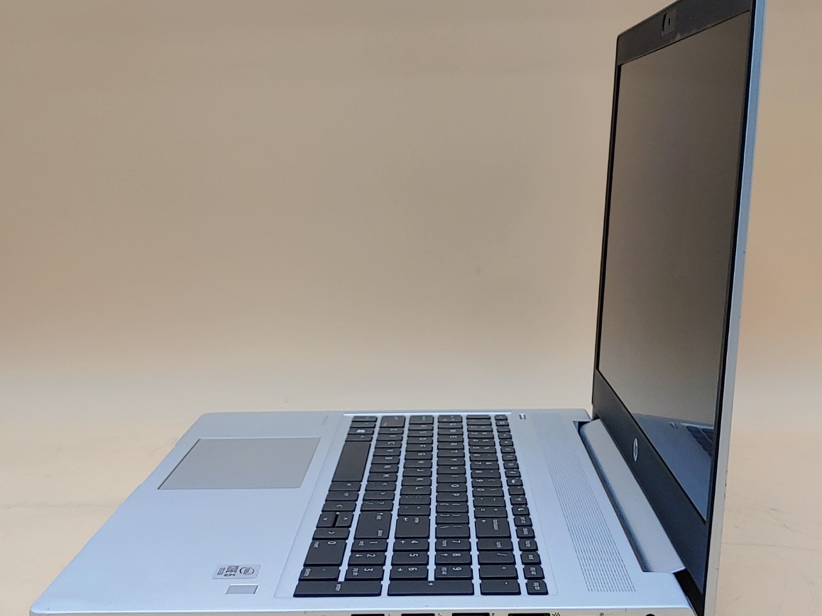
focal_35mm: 51
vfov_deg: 28.5
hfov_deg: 37.5
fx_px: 1211
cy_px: 300
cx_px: 406
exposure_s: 1/120
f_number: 1.8
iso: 50
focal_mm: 4.36
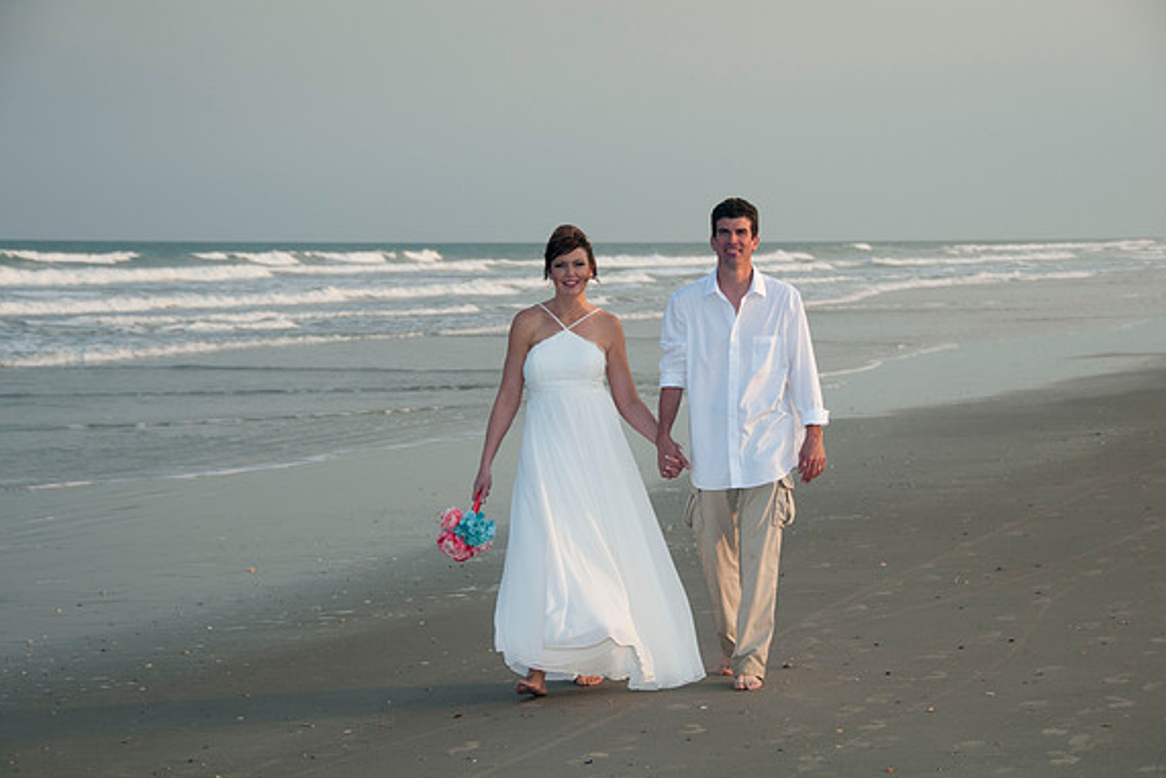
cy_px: 391
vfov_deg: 13.8
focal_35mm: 99
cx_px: 580
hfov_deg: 20.6
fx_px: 3207
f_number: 5.6
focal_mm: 62
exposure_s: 1/250
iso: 100
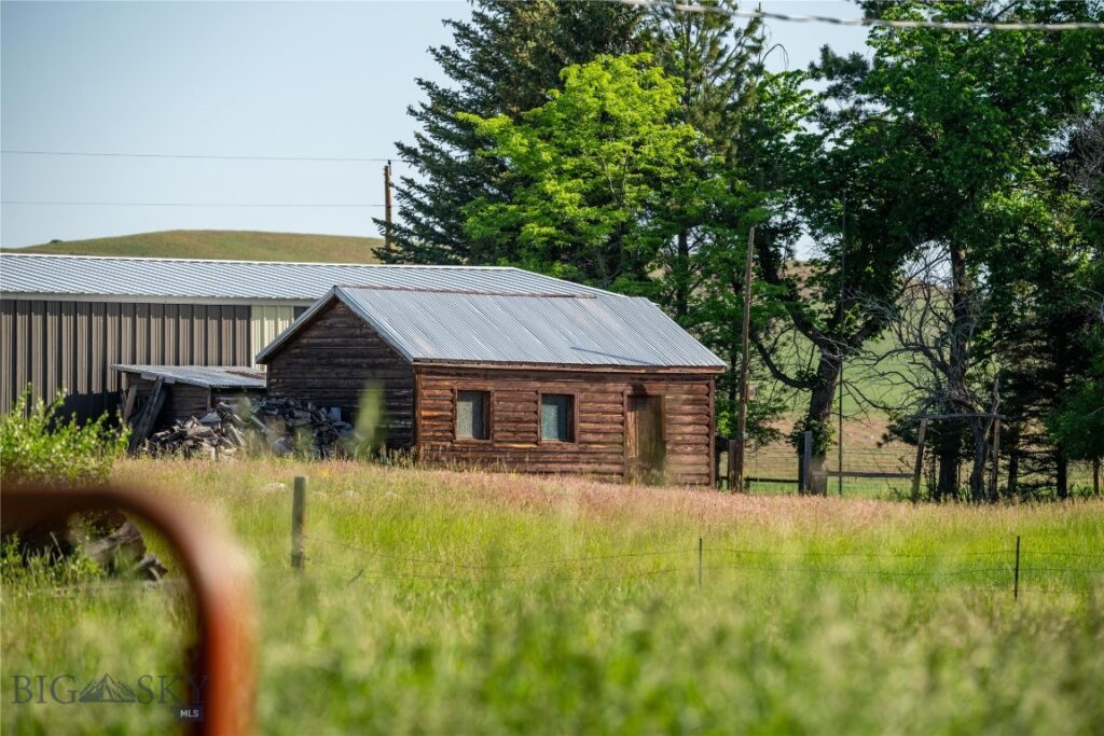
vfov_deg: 5.3
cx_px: 552
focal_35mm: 260
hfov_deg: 7.9
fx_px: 7974
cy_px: 368
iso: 500
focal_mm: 260
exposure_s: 1/1250
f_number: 7.1
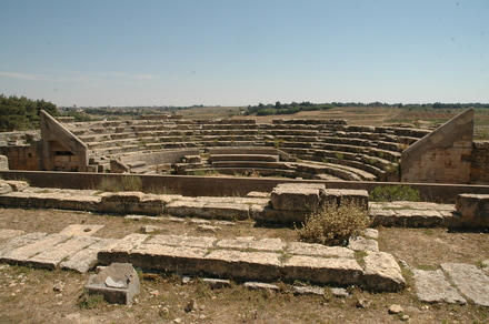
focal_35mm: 27
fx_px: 366
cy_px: 162
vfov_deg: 47.8
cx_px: 244
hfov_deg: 67.5
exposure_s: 1/320
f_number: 11
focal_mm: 18
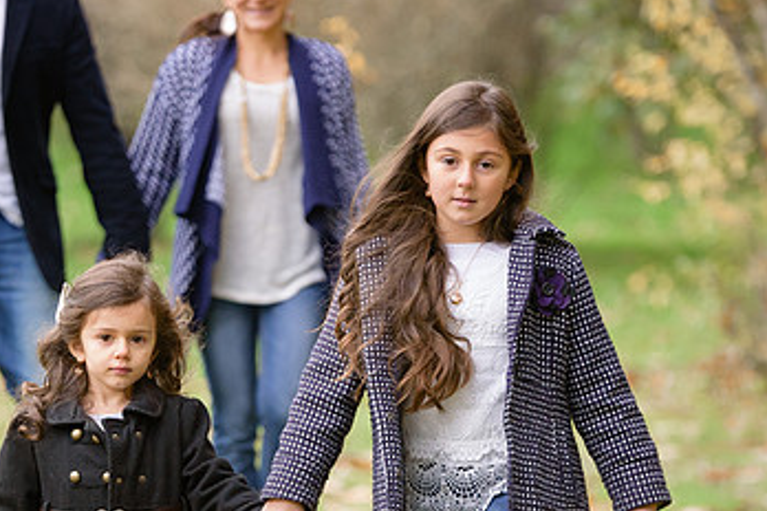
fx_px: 8756
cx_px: 120
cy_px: 366
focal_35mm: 411
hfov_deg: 5.0
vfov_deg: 3.3
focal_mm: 200
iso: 1600
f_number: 4.5
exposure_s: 1/400
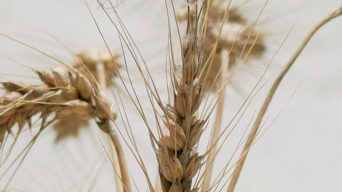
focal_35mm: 179
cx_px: 262
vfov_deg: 6.7
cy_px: 269
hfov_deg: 12.0
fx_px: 1623
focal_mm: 20
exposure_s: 1/60
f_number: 1.7
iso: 640
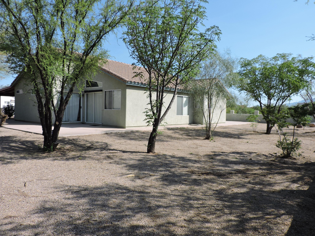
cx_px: 158
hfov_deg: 71.6
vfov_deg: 56.8
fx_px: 218
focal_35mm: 24
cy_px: 118
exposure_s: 1/1000
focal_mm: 4.3
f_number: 3
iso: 100
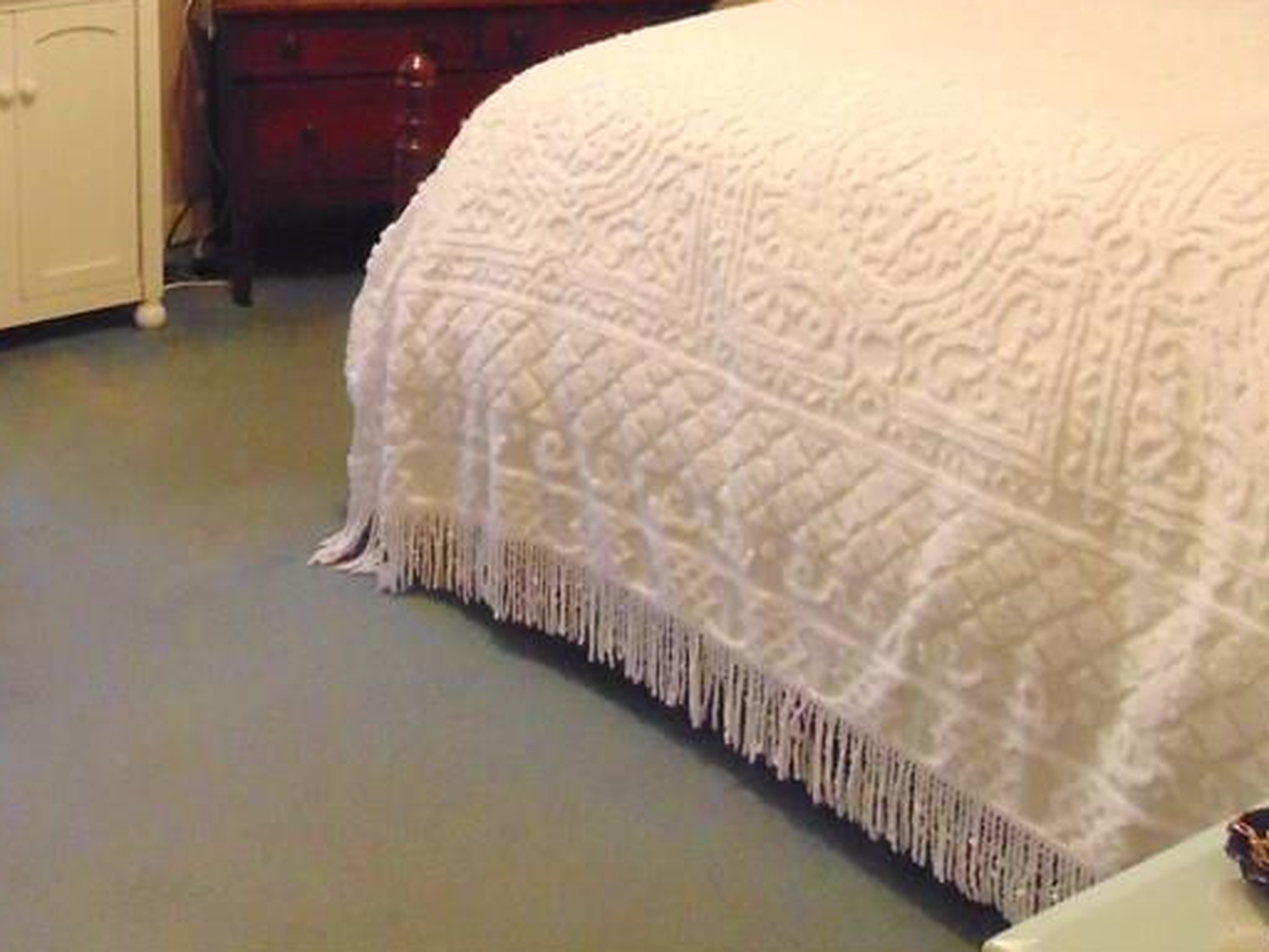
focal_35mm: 50
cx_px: 288
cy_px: 10
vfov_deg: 27.5
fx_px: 1833
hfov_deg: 37.1
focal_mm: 4.5
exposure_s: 1/40
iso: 640
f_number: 3
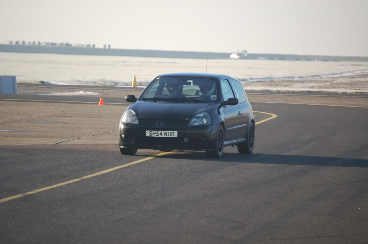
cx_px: 184
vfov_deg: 4.6
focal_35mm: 300
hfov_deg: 6.9
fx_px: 3064
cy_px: 122
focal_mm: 200
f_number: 5.6
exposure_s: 1/500
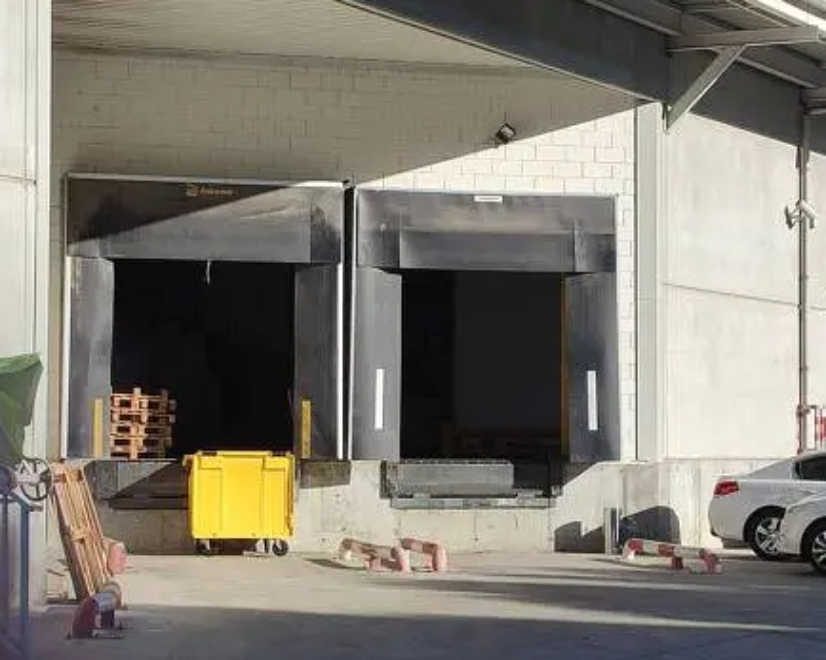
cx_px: 366
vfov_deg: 48.4
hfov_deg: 58.6
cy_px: 363
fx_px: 733
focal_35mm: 30
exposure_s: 1/904
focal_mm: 5.95
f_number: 1.89
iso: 50
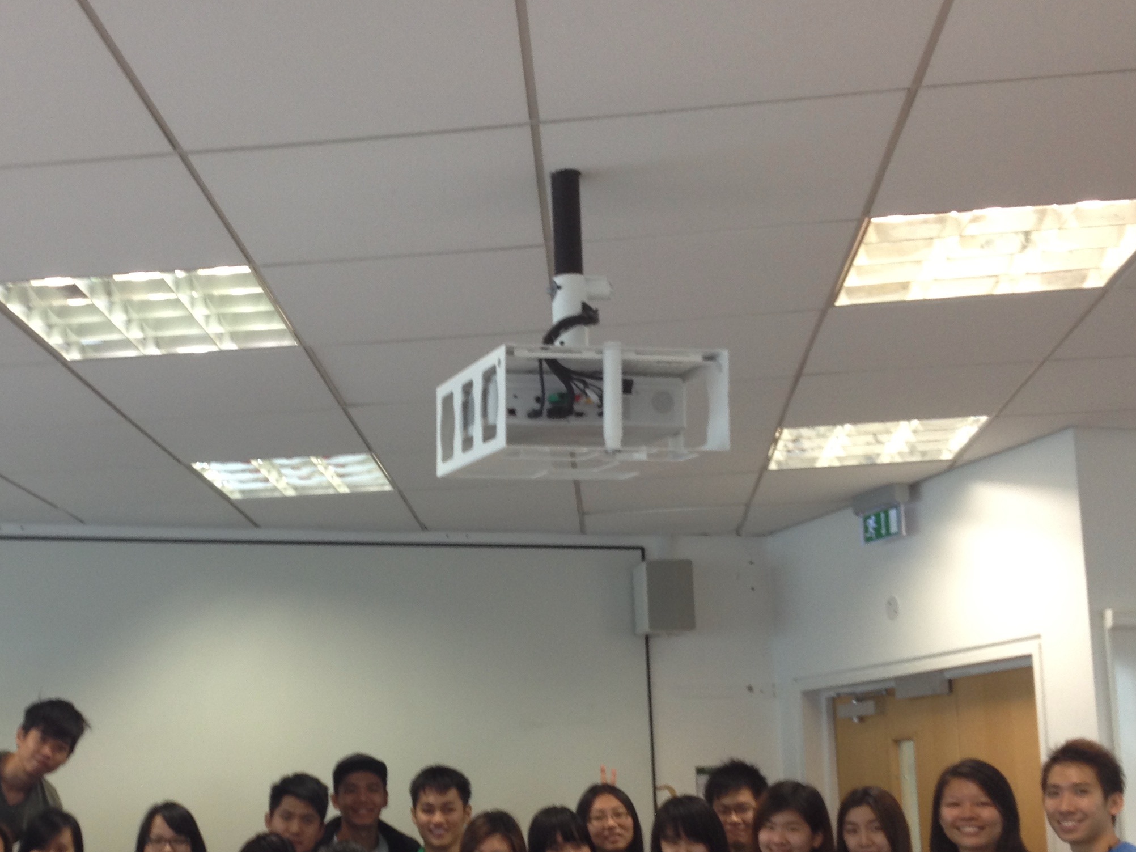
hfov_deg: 33.4
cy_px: 601
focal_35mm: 57
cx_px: 345
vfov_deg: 25.5
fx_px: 1871
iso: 50
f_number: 2.4
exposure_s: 1/20
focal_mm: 4.28
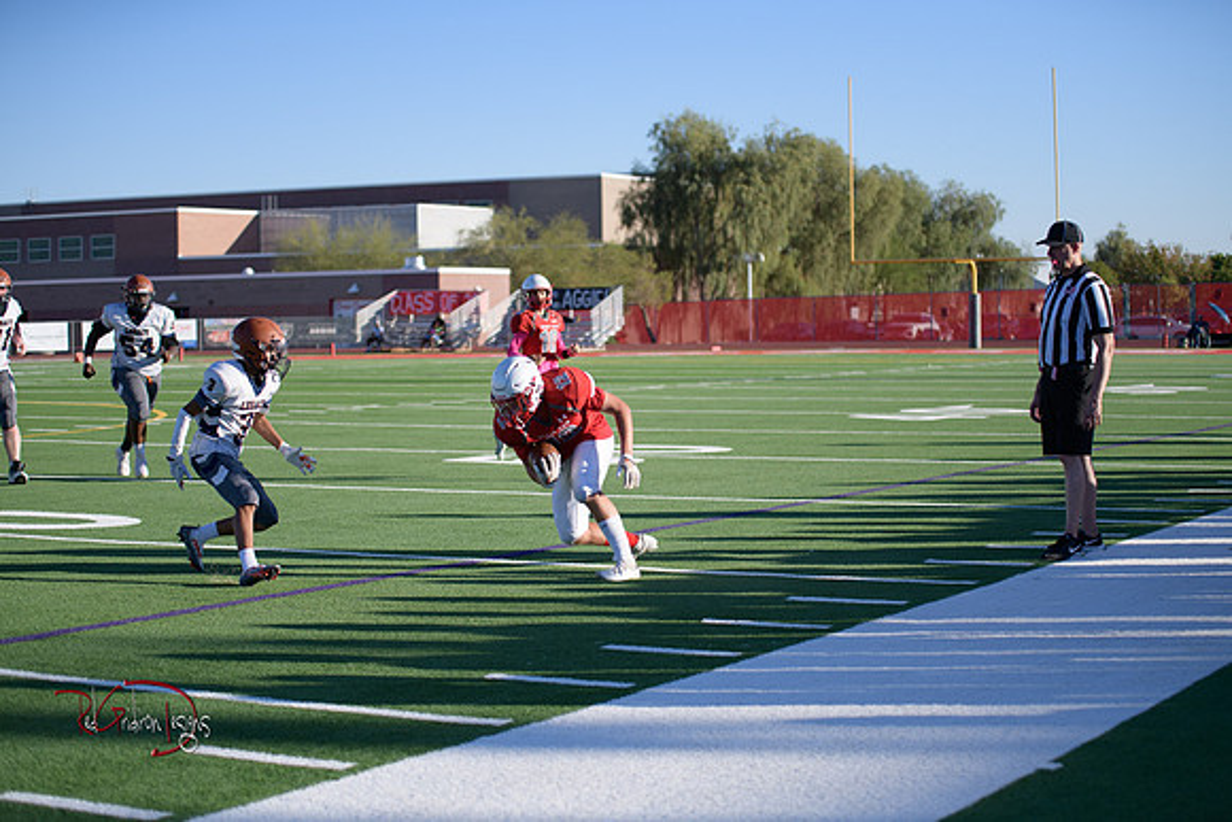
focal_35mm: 70
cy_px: 411
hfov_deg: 28.8
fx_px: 2396
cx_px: 616
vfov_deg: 19.5
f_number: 2.8
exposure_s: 1/5000
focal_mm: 70
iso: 360
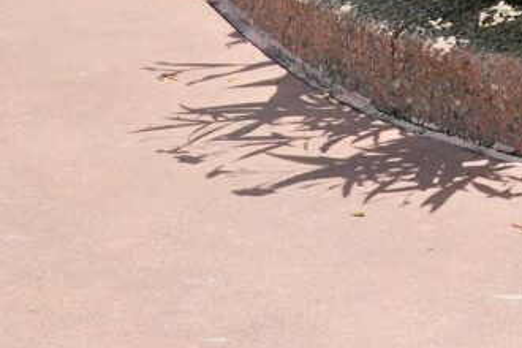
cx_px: 1569
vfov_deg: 5.6
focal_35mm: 233
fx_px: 3378
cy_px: -591
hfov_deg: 7.7
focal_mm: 30
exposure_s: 1/200
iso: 100
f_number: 7.1
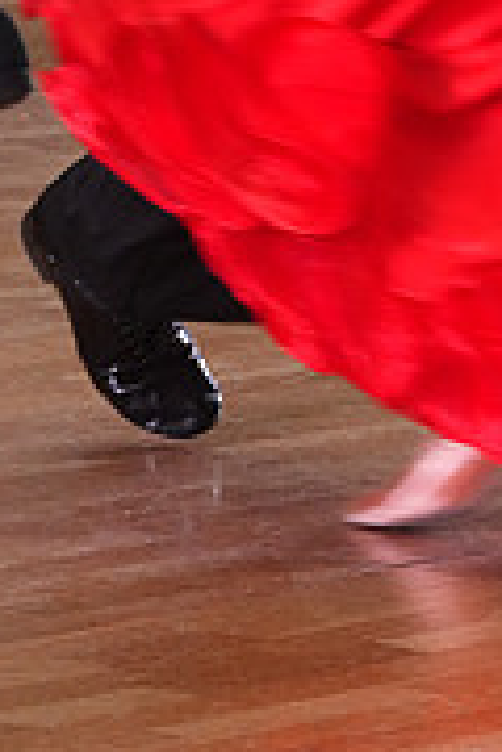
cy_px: -405
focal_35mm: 552
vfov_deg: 3.7
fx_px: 11545
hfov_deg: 2.5
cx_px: 688
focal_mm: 171
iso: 4000
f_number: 8
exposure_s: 1/200
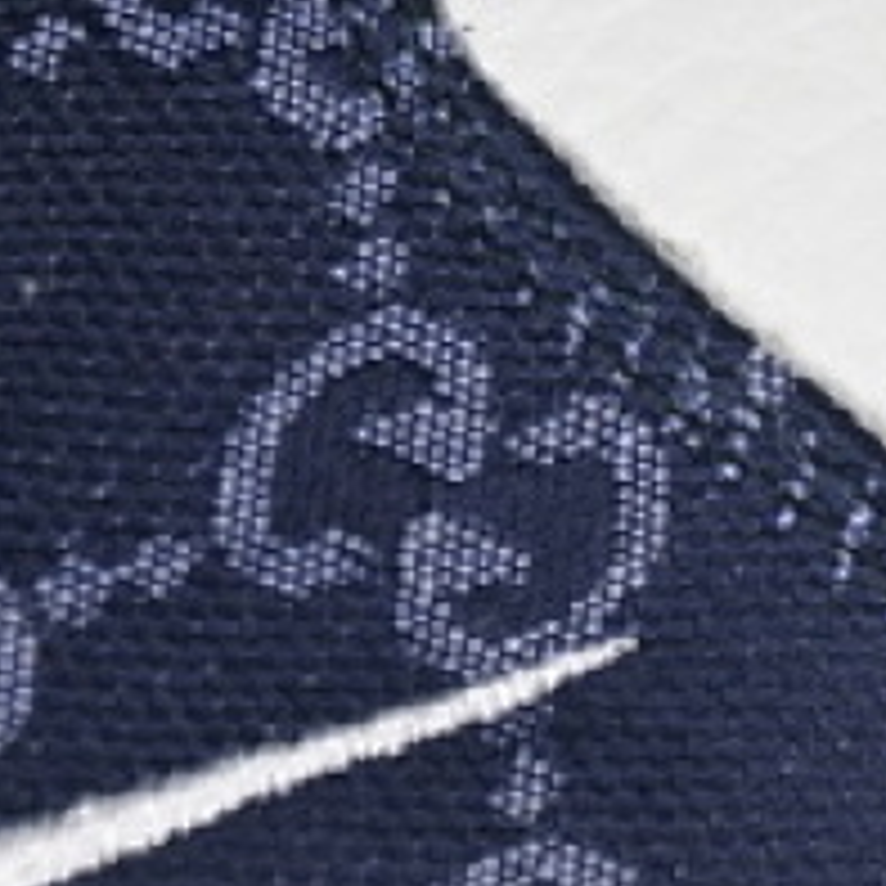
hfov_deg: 4.9
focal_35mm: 350
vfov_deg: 5.0
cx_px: 1871
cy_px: 247
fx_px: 10135
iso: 160
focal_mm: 50
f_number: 7.1
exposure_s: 1/80
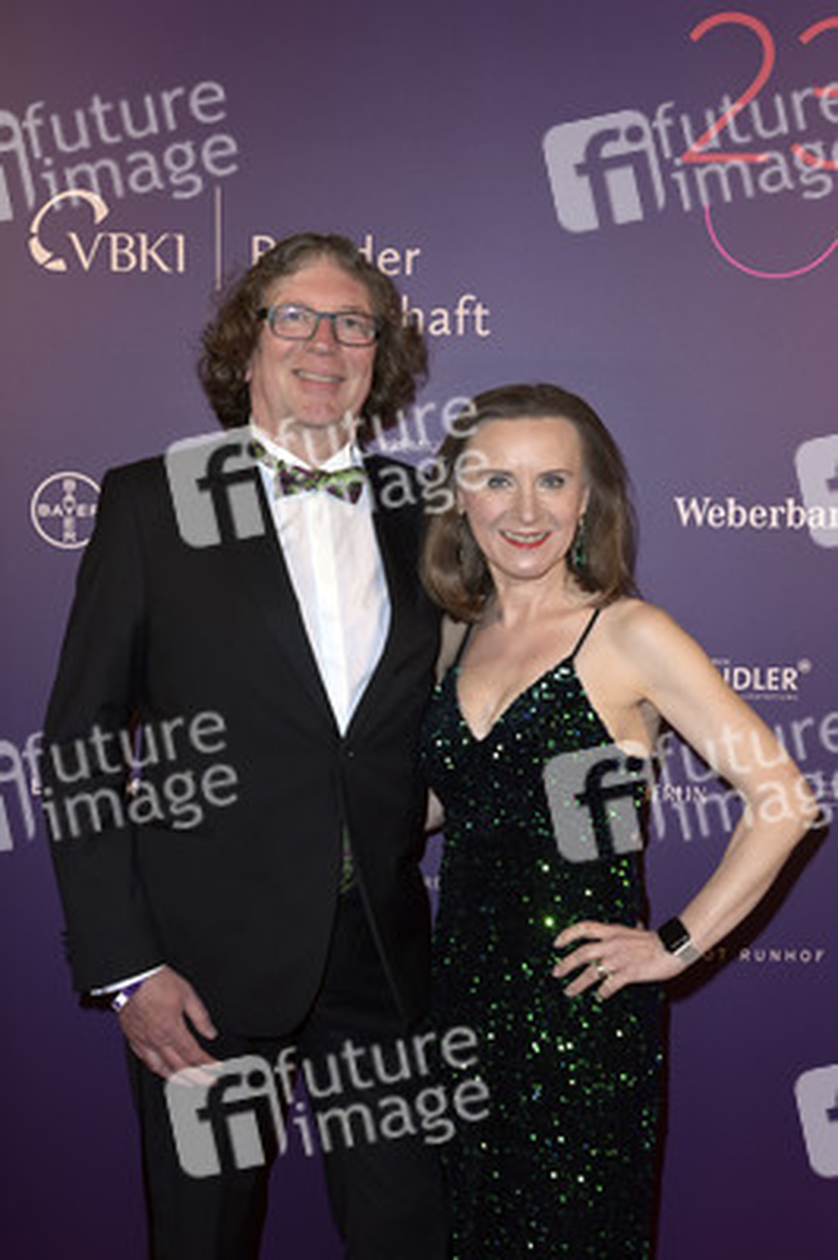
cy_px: 630
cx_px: 419
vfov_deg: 44.5
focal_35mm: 44
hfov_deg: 30.5
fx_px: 1539
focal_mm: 44
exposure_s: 1/250
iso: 500
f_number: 5.6
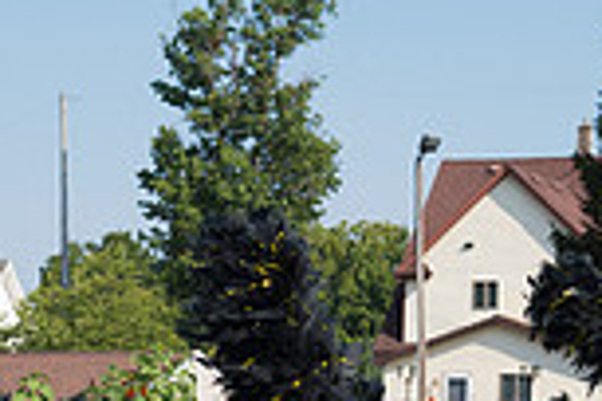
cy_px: 686
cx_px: 252
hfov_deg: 14.2
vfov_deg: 9.2
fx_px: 2408
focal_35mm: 144
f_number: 6.3
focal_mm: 38
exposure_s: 1/800
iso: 320
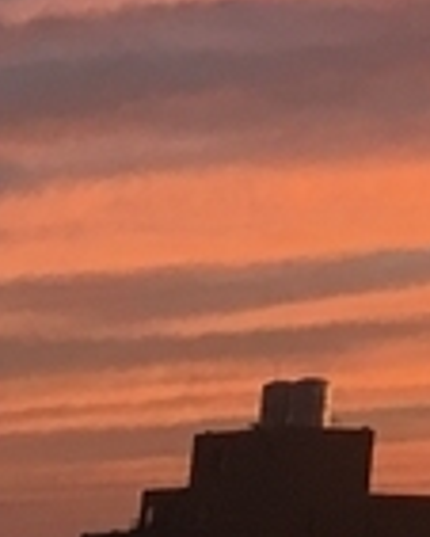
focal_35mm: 241
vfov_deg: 7.7
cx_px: 1450
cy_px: -503
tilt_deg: +15.9
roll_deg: +0.9
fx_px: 3830
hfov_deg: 5.8
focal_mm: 4.15
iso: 25
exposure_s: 1/30
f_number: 2.2
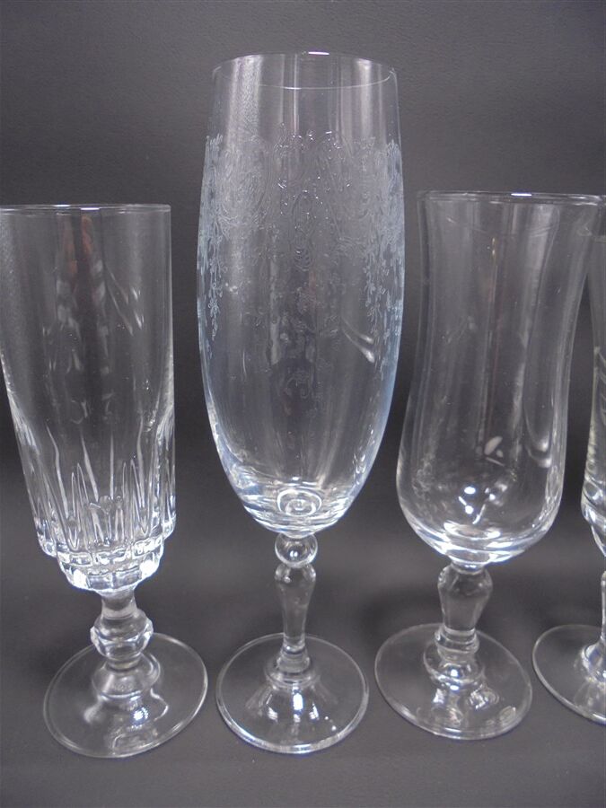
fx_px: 607
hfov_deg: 53.1
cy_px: 404
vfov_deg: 67.3
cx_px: 303
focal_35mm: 26
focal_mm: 4.6
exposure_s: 1/30
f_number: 3.5
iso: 160
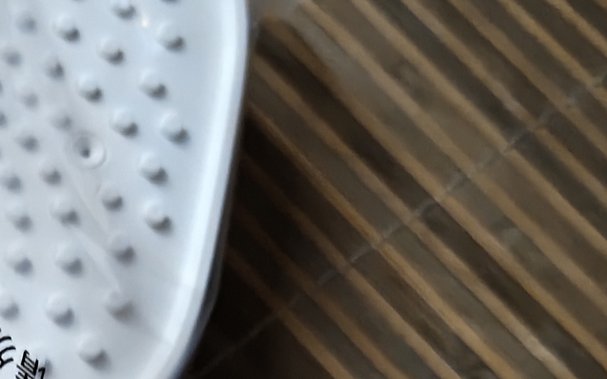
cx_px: -162
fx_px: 1538
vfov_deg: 12.9
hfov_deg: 20.6
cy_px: 656
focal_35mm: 93
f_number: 1.88
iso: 4503
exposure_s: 1/20
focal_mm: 5.56
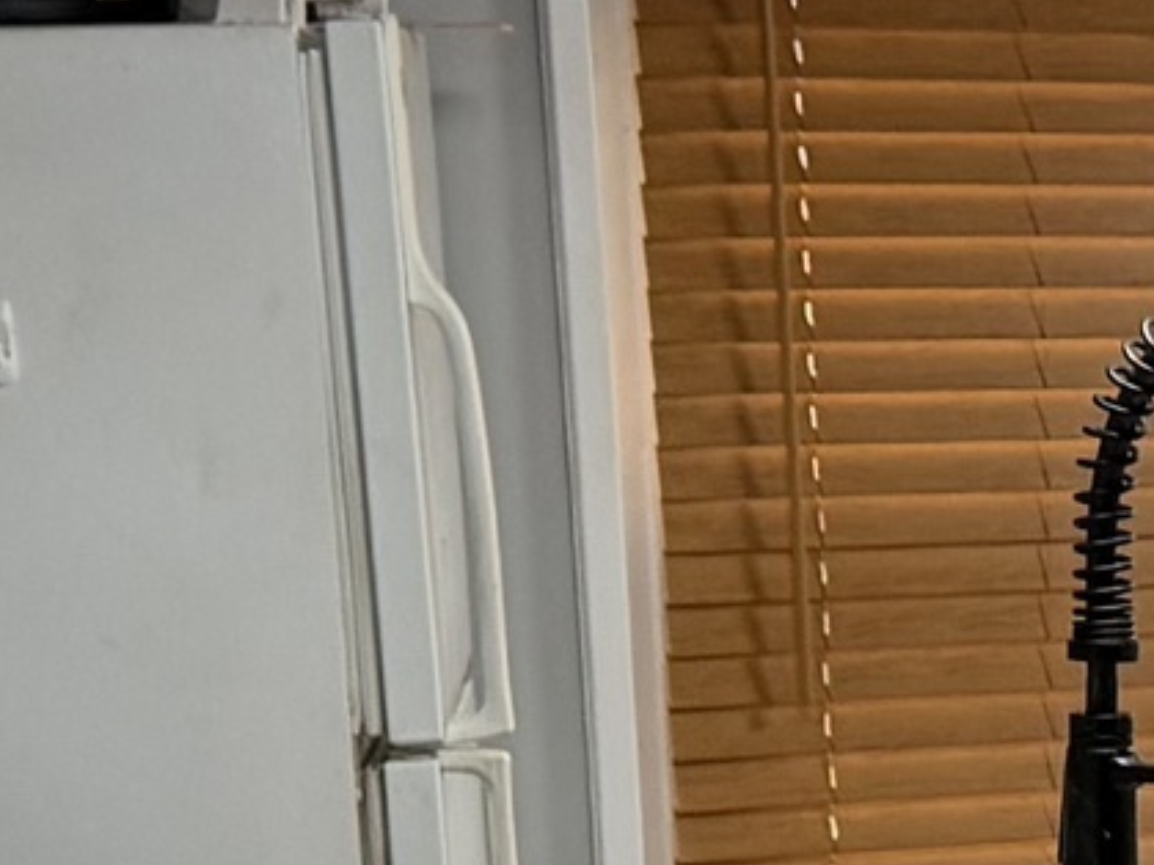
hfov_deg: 10.3
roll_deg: +0.4
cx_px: 2369
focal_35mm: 176
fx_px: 5866
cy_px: 981
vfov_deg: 8.4
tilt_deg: -8.1
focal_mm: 6.76
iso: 200
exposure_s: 1/120
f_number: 1.78
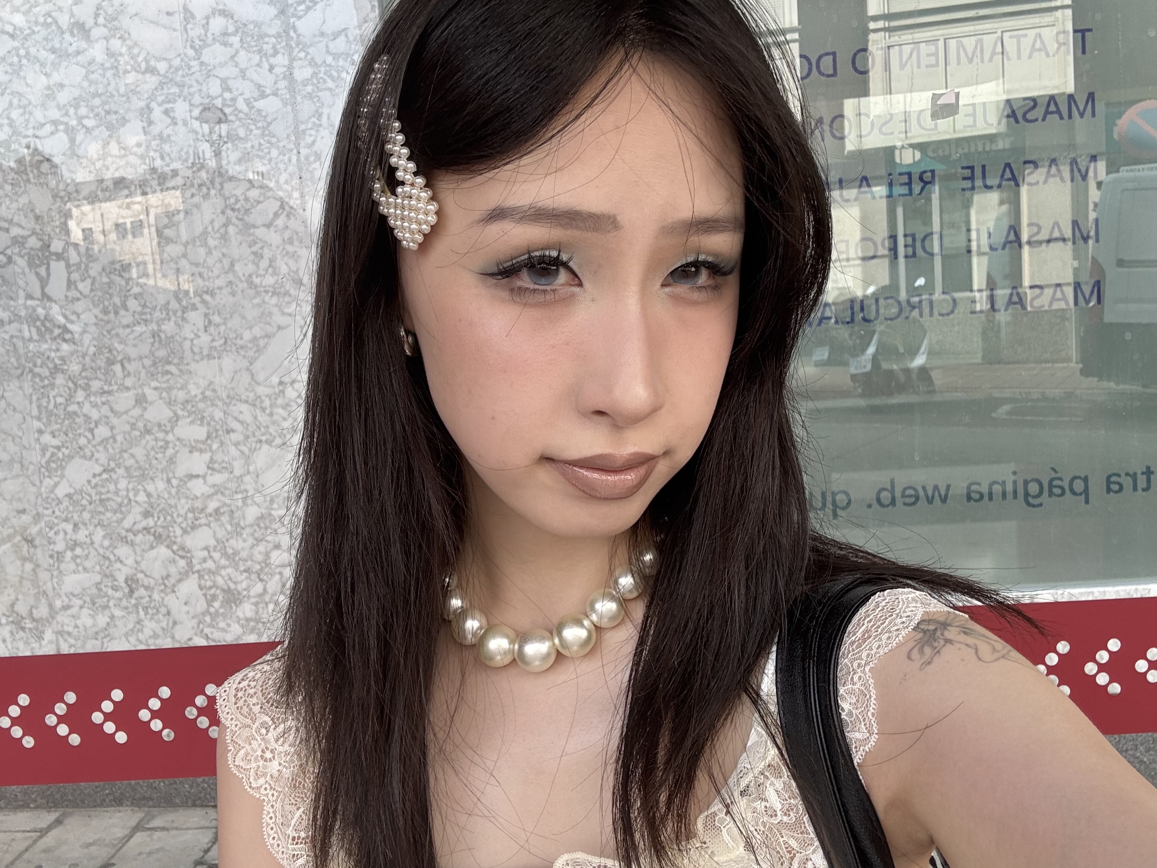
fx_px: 1003
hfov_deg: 60.0
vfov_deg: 46.8
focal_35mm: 30
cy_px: 434
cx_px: 578
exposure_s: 1/121
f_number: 1.9
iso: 20
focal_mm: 2.69
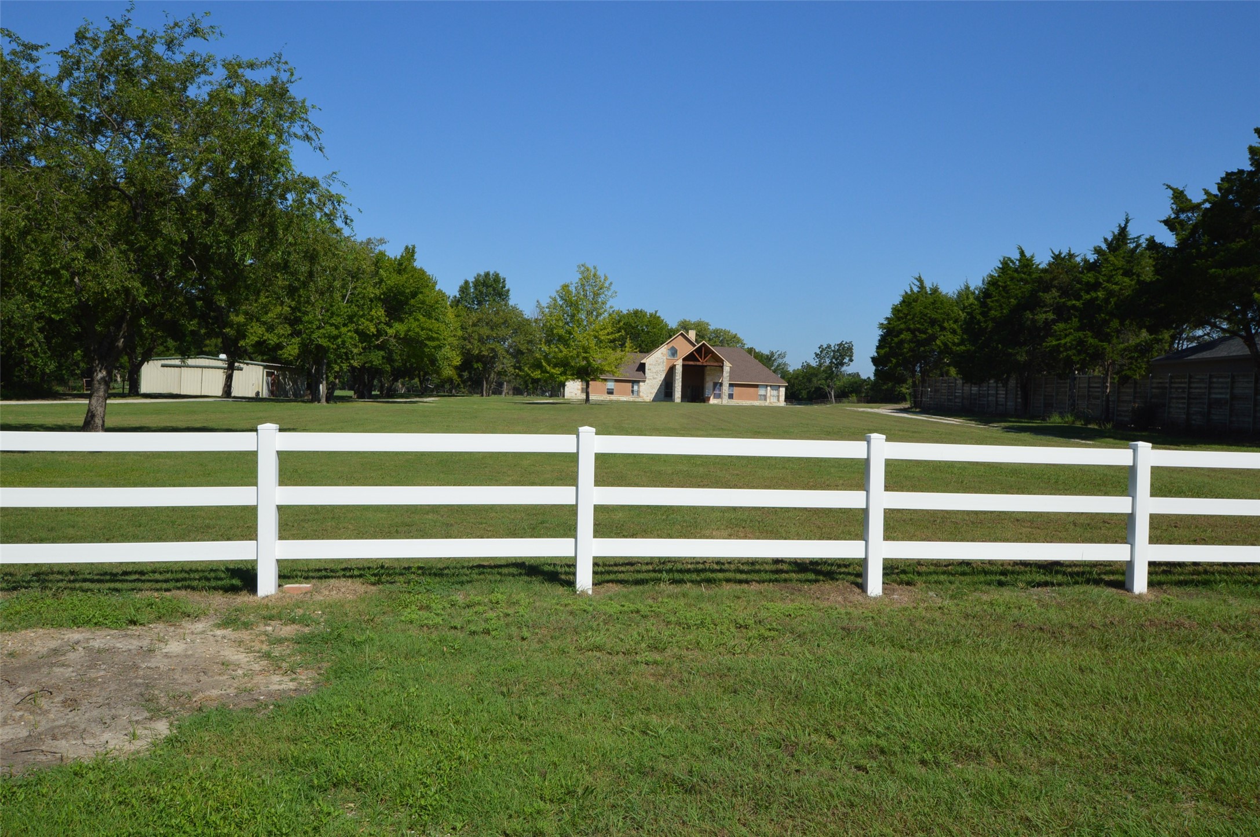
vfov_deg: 43.5
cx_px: 630
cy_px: 418
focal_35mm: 30
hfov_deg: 62.0
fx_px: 1049
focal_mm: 20
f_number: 11
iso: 320
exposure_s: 1/500
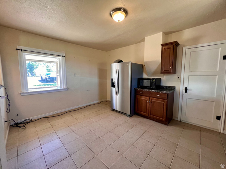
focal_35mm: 13
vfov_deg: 89.9
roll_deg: +0.4
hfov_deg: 106.2
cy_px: 84
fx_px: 85
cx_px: 113
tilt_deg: -5.6
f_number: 1.8
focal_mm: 1.57
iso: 200
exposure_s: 1/120
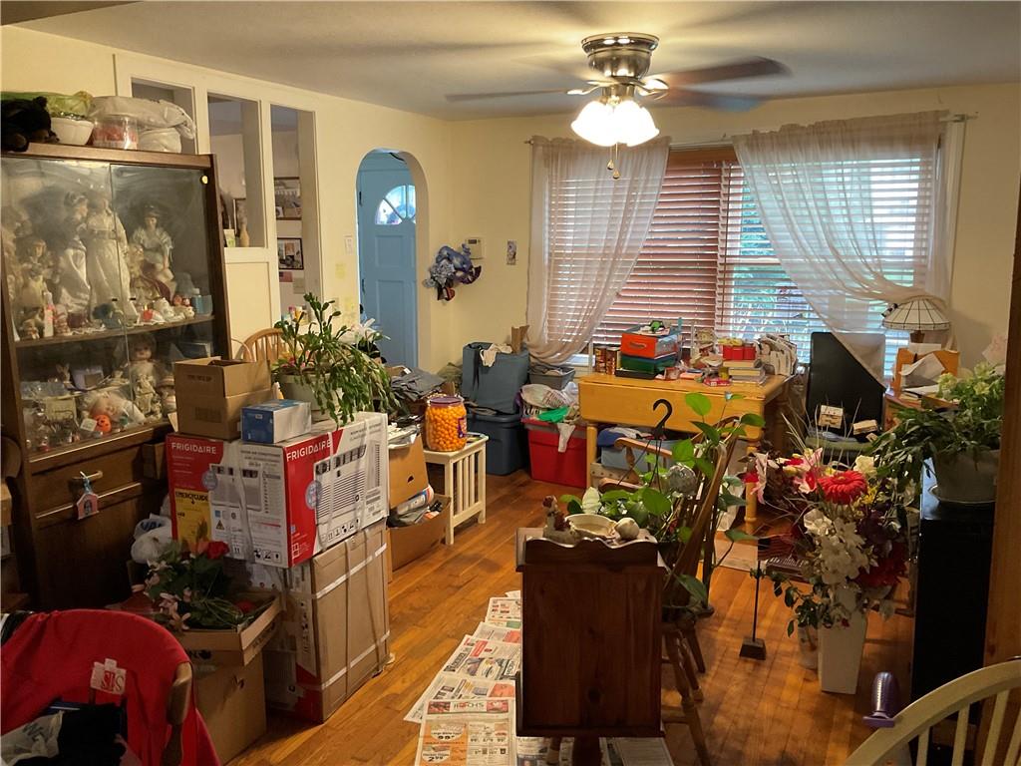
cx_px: 510
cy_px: 383
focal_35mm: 29
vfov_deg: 48.2
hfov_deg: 61.7
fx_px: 855
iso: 200
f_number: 1.8
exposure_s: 1/40
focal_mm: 3
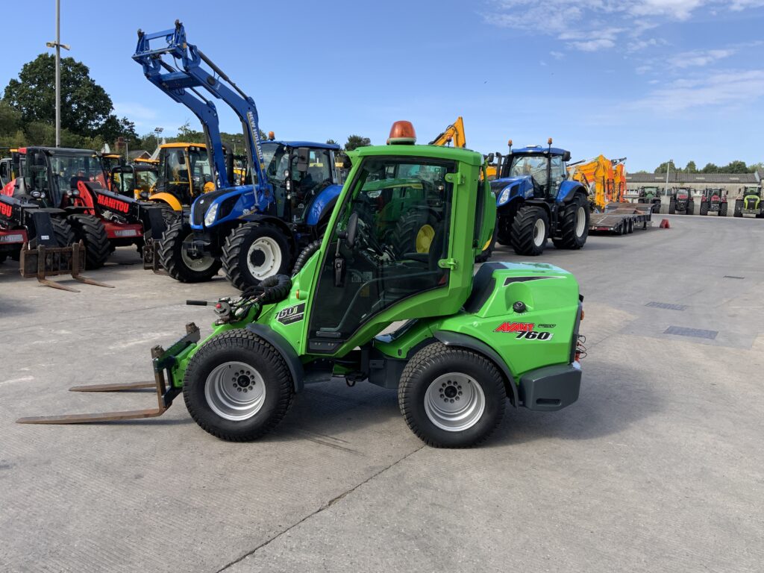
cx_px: 382
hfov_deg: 61.7
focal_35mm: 29
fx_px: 640
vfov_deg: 48.2
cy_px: 286
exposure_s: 1/1168
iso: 16
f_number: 1.8
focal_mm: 3
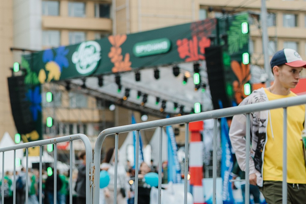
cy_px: 91
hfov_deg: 19.1
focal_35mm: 105
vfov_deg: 13.0
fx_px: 893
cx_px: 22
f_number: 2
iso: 64
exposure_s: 1/320
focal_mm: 35
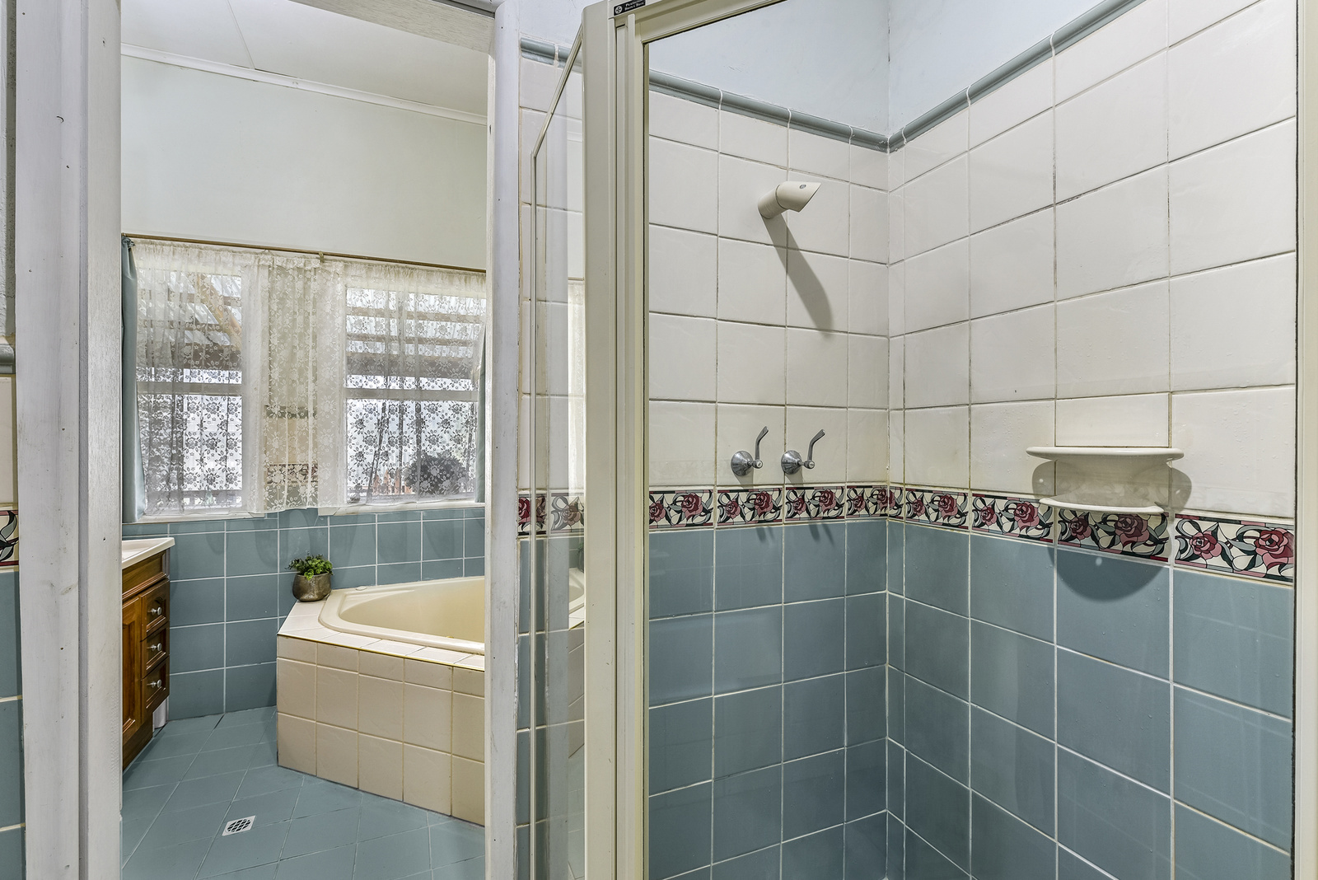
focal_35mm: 16
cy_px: 440
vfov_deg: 73.8
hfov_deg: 96.7
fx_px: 586
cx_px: 659
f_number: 11
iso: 125
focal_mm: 16
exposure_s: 1.3
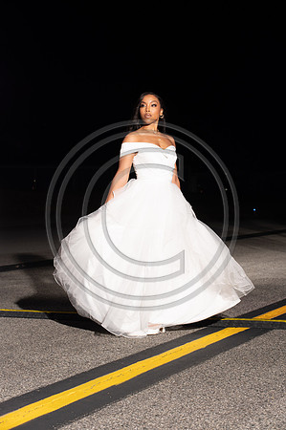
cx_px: 143
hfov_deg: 17.0
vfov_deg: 25.4
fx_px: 955
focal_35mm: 80
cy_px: 215
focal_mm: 80
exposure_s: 1/200
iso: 1000
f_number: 6.3
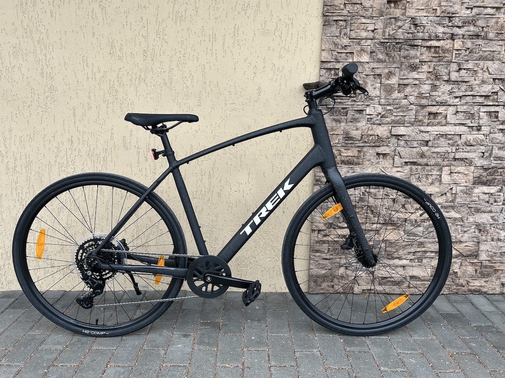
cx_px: 246
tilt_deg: -11.3
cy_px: 185
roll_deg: -1.2
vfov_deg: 51.3
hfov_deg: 65.3
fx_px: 394
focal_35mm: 27
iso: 50
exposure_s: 1/808
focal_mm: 5.7
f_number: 1.5
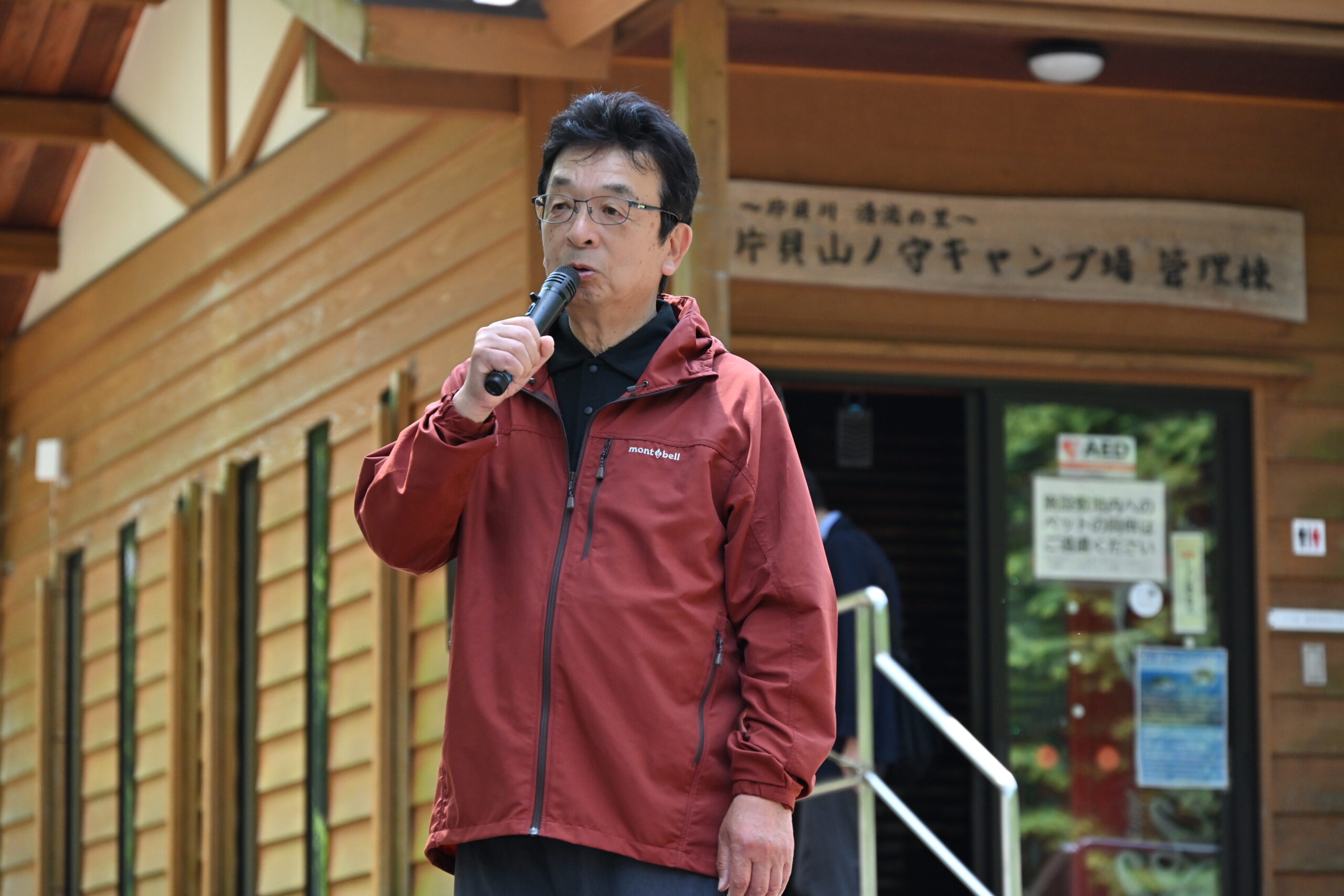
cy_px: 448
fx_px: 5413
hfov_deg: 14.2
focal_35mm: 145
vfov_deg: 9.5
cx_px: 672
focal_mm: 145
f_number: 6.3
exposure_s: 1/1000
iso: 1600
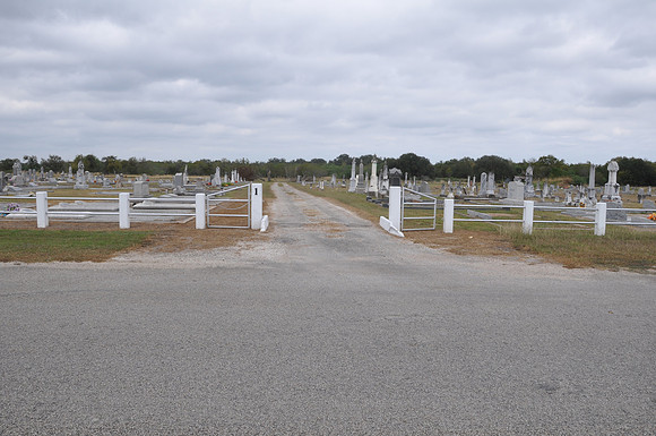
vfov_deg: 47.8
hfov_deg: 67.5
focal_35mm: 27
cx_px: 328
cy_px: 218
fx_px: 491
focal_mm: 18
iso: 200
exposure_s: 1/125
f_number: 11
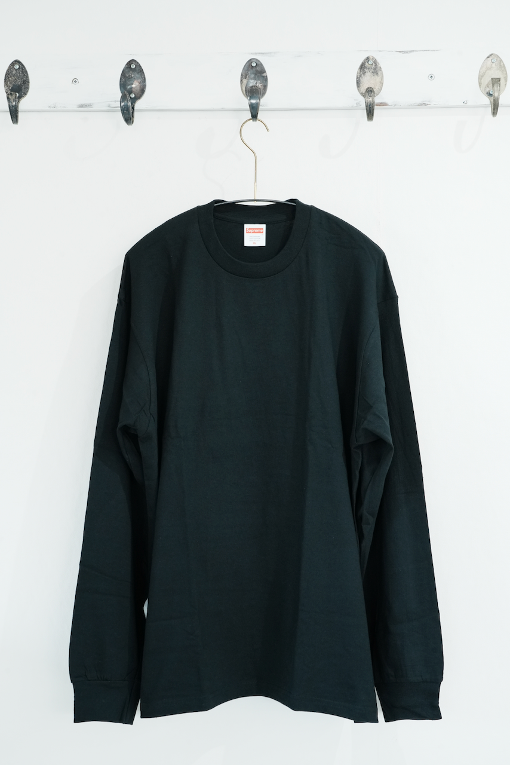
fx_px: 1041
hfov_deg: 27.5
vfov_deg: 40.3
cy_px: 382
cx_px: 255
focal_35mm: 49
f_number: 10
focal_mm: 49
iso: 1600
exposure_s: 1/30
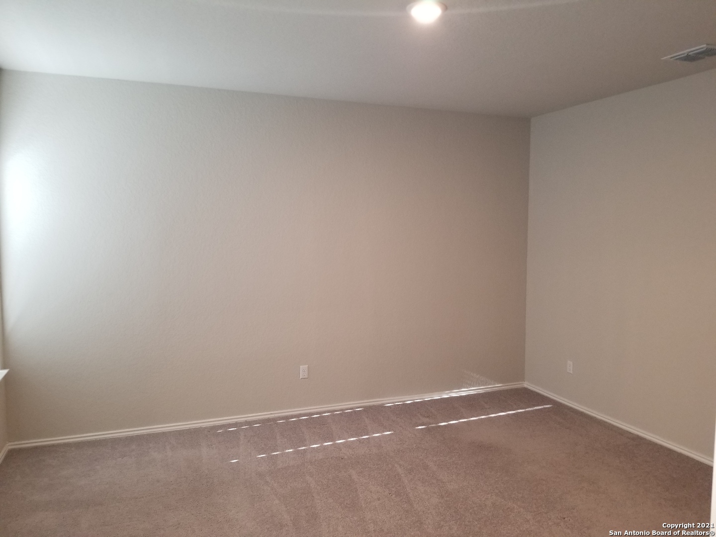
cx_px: 358
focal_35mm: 26
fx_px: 538
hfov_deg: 67.3
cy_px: 268
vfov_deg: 53.1
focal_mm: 4.3
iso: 200
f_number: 1.7
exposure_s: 1/30
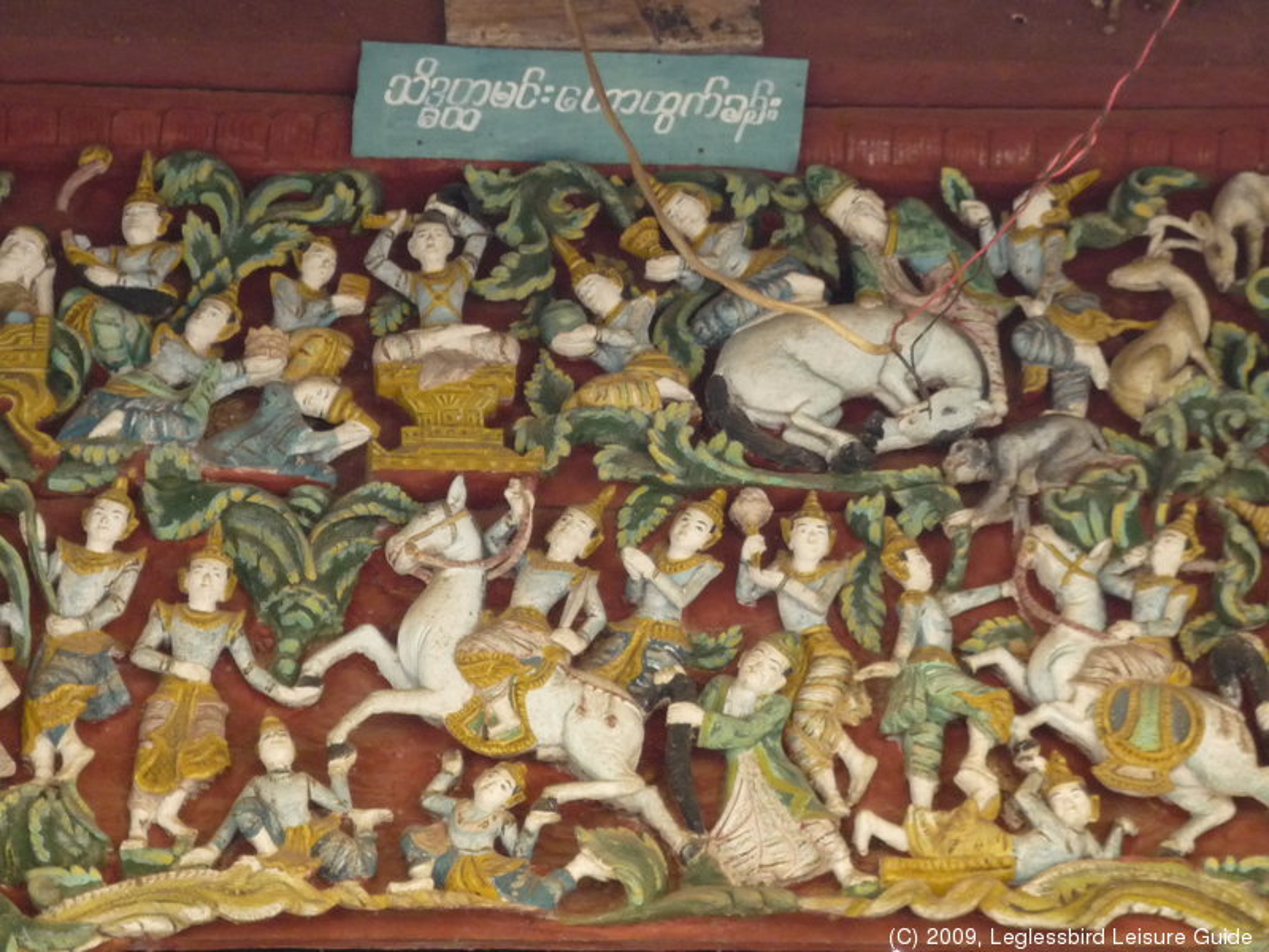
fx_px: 5279
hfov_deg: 13.7
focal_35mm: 144
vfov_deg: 10.3
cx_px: 634
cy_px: 476
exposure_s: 1/100
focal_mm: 17.6
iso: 250
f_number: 5.6
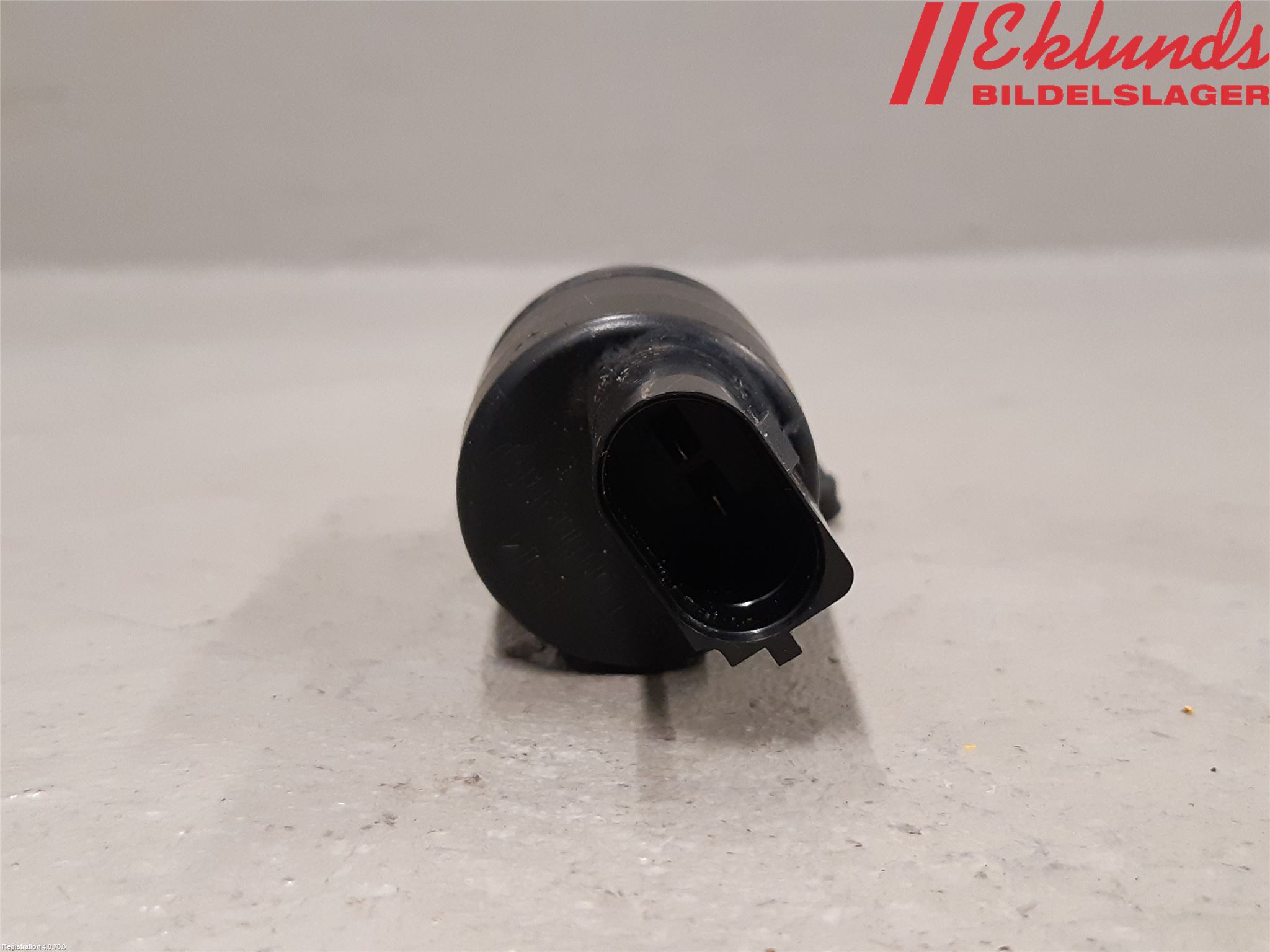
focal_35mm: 26
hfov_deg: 67.3
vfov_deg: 53.1
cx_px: 635
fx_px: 954
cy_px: 476
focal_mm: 3.93
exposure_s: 1/50
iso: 200
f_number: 1.7
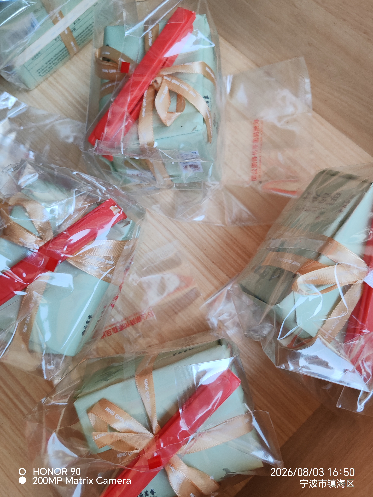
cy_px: 248
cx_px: 186
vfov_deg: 65.3
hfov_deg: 51.4
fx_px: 388
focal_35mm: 27
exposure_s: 1/100
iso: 400
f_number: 1.9
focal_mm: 6.12
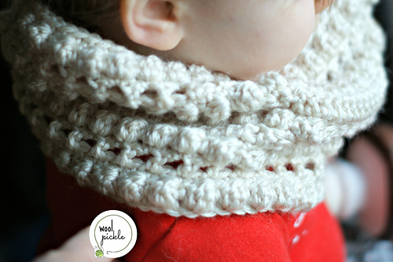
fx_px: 818
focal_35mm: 75
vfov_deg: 18.2
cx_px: 196
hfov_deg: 27.0
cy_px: 131
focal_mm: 50
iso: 125
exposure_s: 1/80
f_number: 2
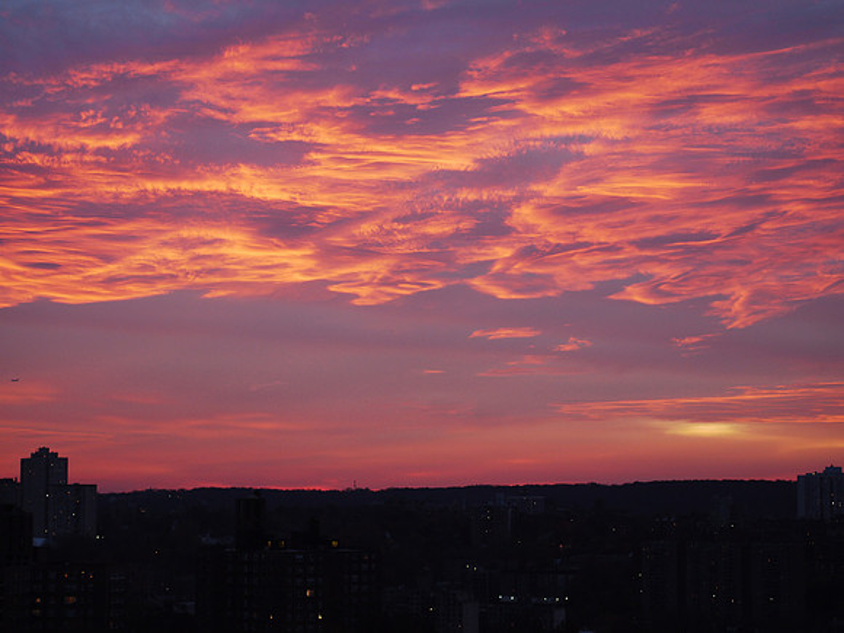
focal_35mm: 90
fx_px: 2194
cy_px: 316
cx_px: 422
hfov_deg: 21.8
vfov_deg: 16.4
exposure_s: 1/160
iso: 250
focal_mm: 45
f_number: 1.8
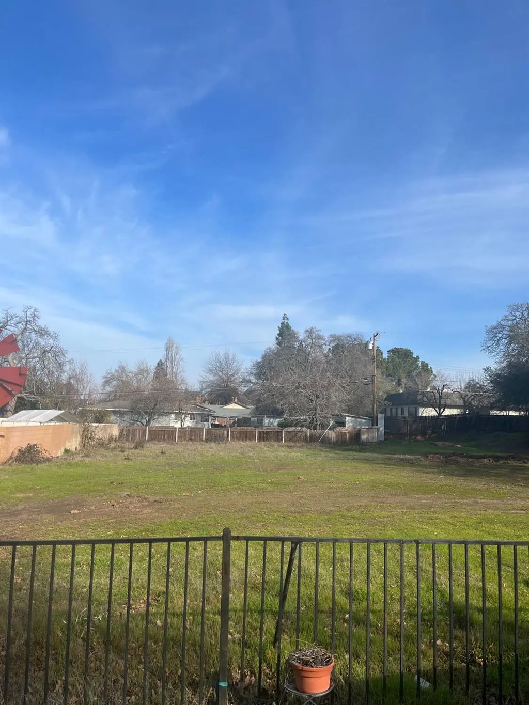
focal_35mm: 26
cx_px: 264
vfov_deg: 67.3
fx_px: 530
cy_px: 352
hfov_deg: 53.1
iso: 50
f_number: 1.6
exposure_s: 1/3413
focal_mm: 5.1
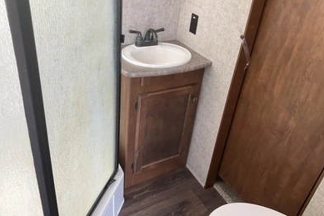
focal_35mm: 31
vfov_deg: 42.3
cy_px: 103
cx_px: 164
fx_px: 279
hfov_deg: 60.3
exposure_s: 1/122
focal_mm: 3
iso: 50
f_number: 1.8
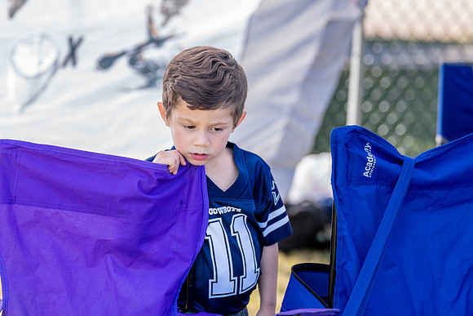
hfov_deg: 13.2
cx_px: 199
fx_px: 2047
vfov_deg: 8.8
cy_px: 135
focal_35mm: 156
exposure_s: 1/640
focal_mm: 119
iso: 160
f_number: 2.8
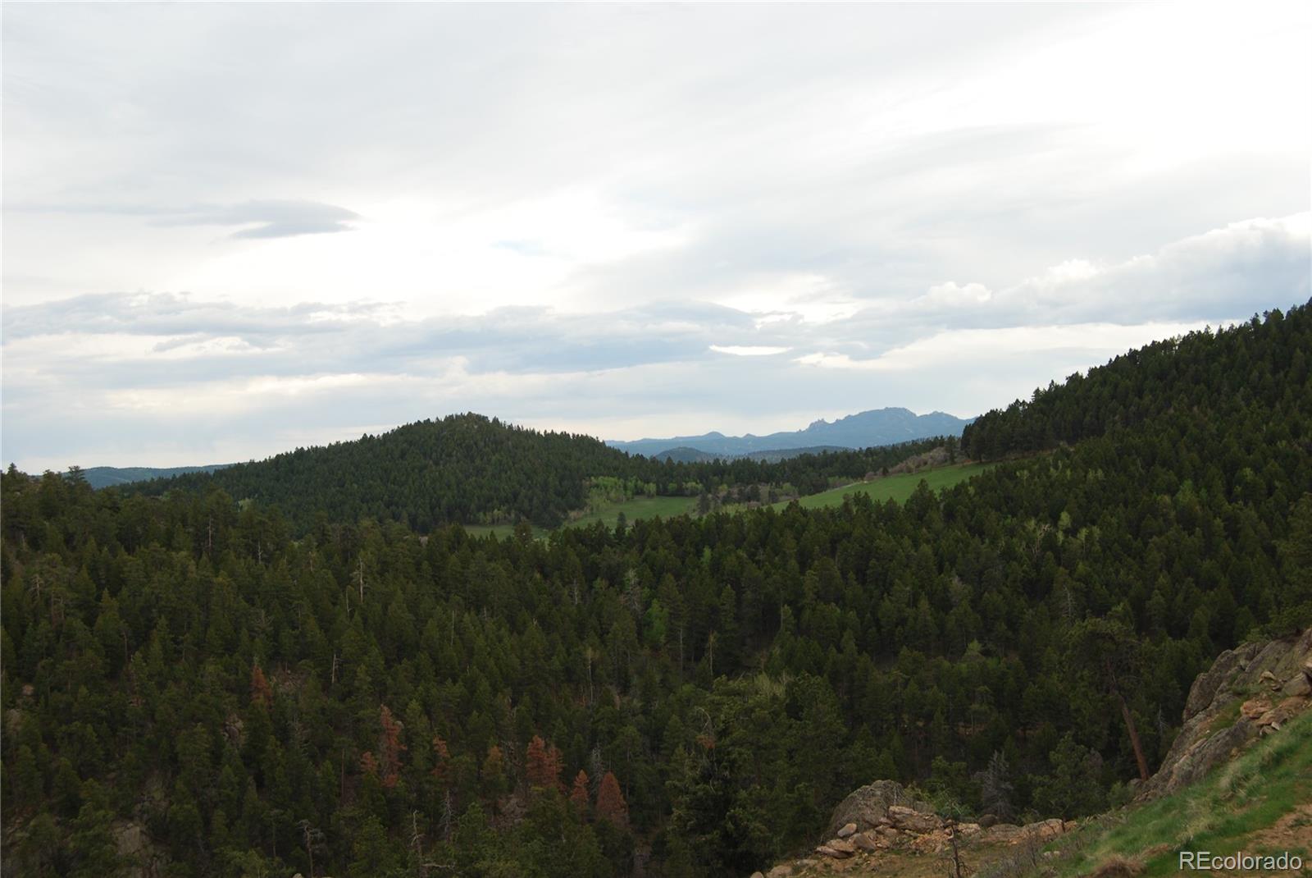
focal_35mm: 48
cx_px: 656
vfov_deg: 28.1
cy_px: 439
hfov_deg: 41.1
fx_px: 1751
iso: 200
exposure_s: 1/100
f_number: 9
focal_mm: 32
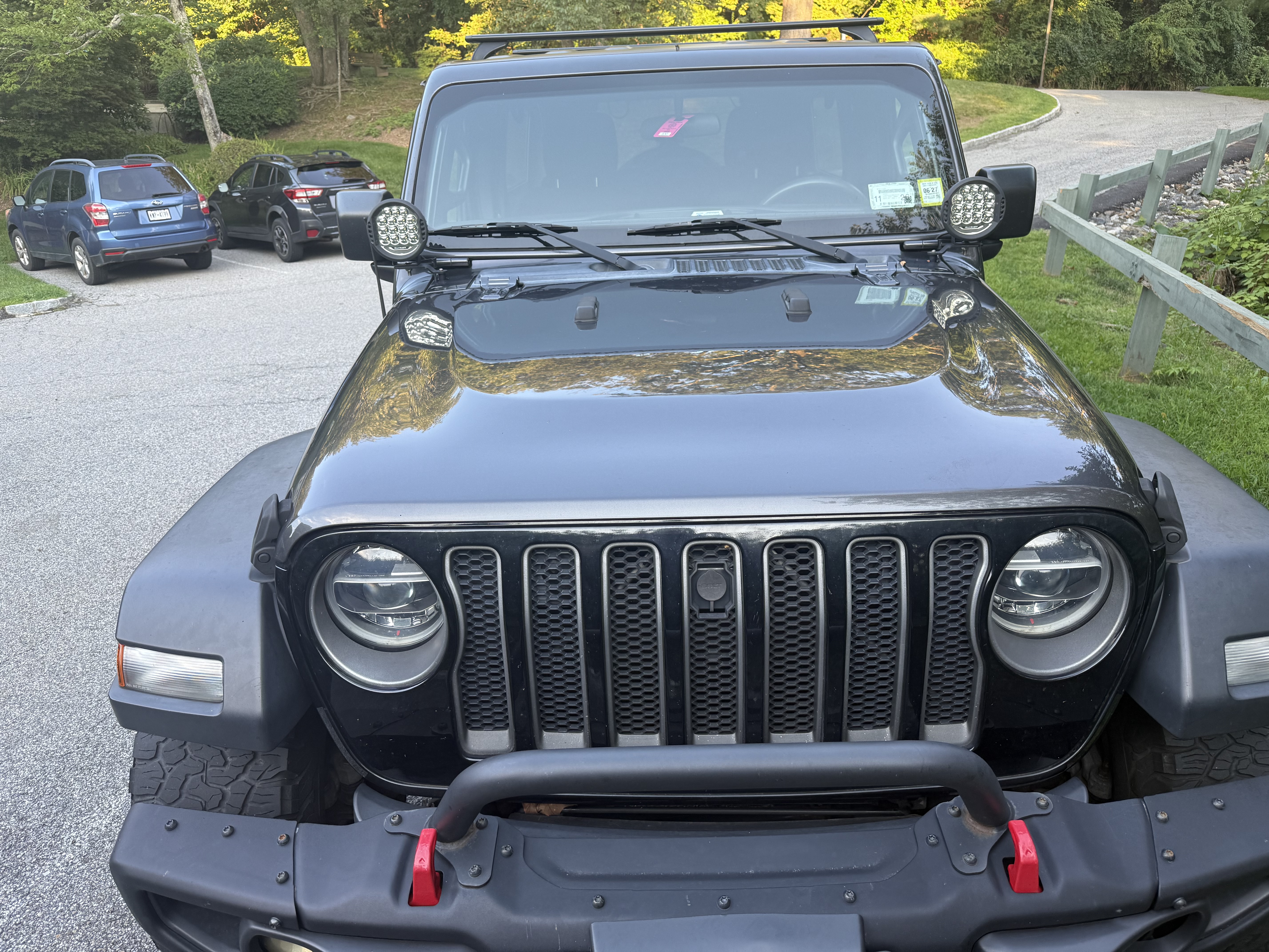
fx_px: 880
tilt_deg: -18.1
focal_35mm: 24
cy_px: 476
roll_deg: +0.9
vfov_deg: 56.8
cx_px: 634
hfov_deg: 71.6
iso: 80
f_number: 1.78
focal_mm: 6.76
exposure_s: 1/121
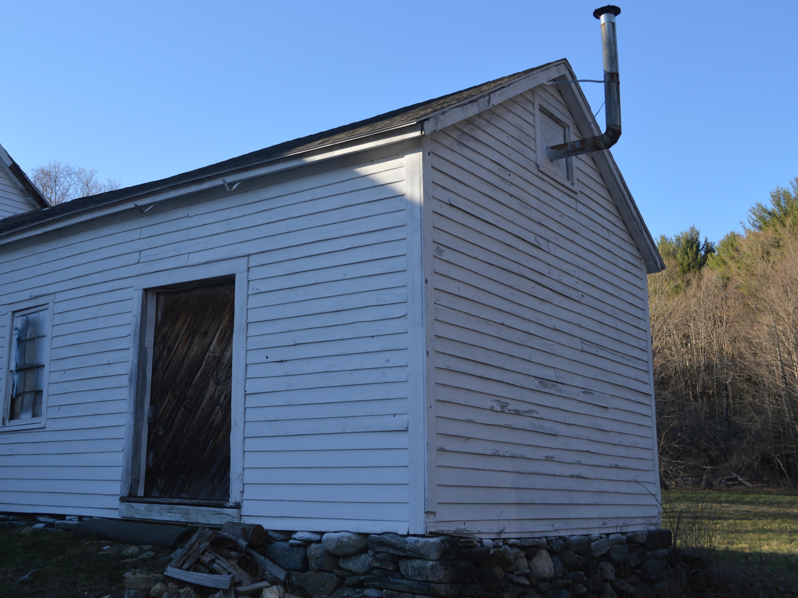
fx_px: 922
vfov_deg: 36.0
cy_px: 302
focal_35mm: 40
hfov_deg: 46.7
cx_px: 345
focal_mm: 24
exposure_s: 1/160
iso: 100
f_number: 6.3
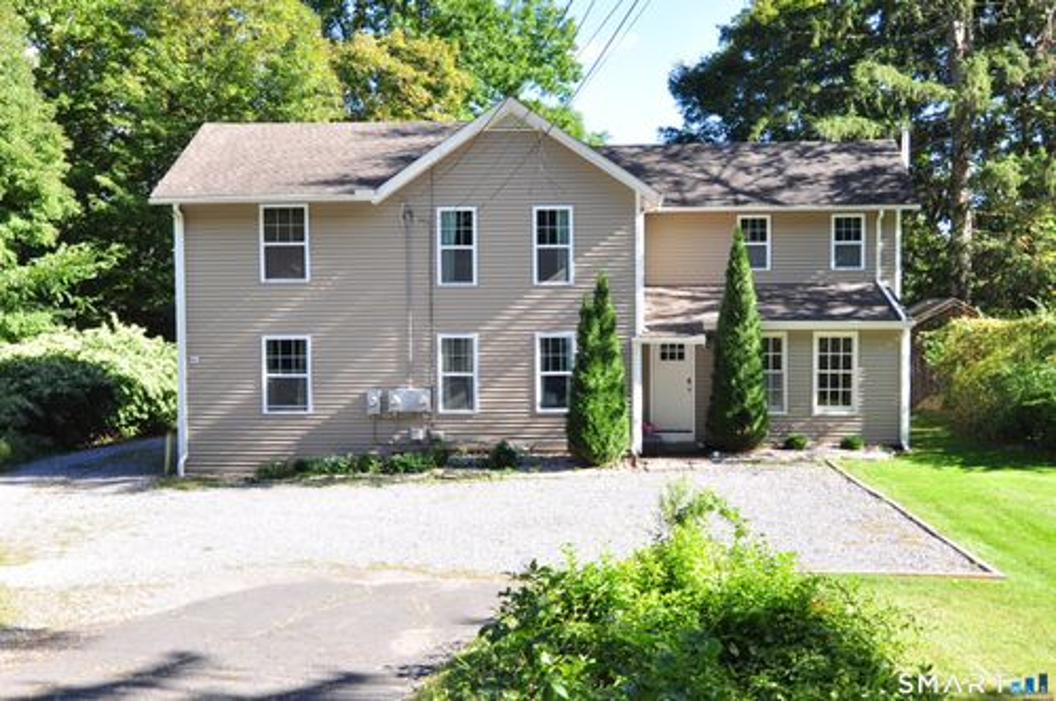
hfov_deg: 62.0
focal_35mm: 30
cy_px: 350
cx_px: 528
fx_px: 879
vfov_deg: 43.5
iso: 200
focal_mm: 20
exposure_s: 1/100
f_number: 8
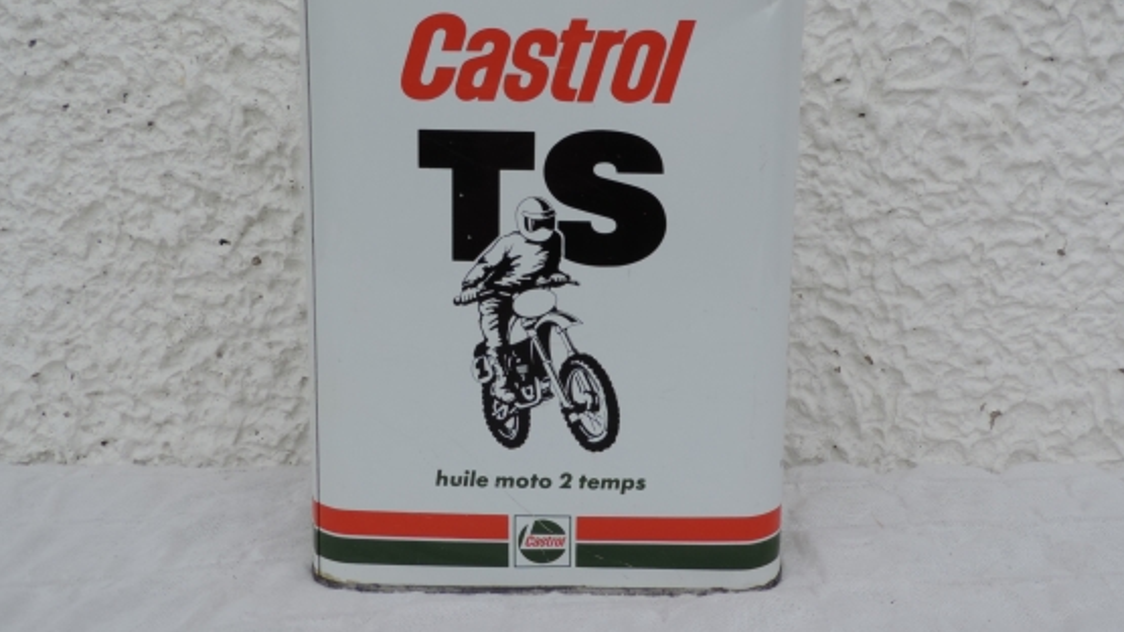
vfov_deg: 35.4
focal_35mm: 33
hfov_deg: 59.5
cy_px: 225
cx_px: 595
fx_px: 983
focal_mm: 4.9
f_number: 3.1
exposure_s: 1/500
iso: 80
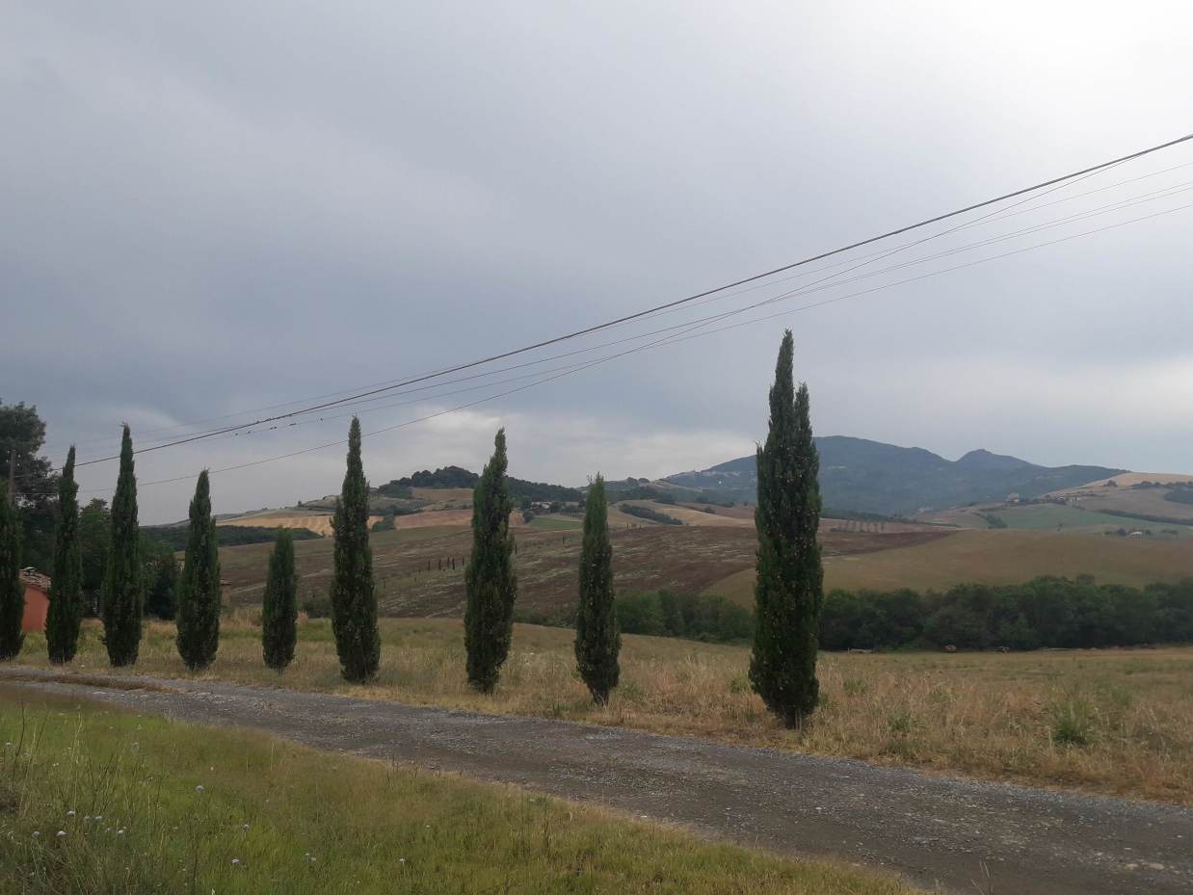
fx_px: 965
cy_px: 448
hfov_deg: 63.4
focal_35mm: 28
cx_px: 596
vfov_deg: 49.8
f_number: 1.9
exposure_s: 1/1449
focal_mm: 3.7
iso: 40
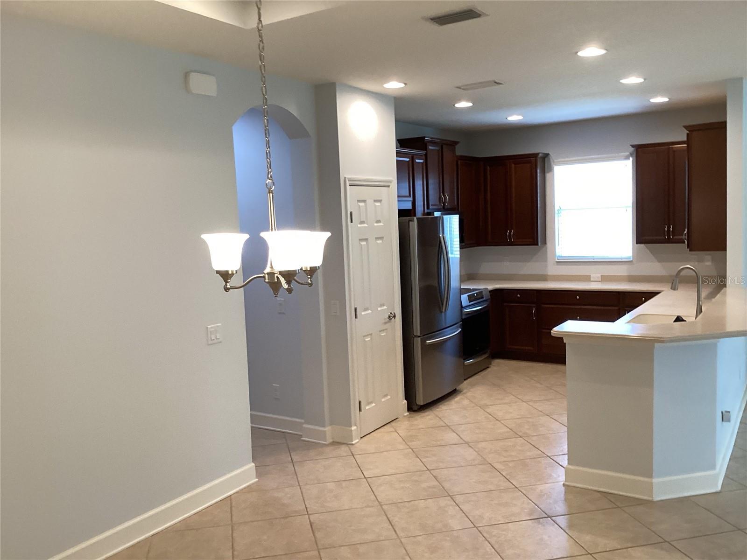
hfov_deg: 58.4
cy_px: 280
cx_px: 374
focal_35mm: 31
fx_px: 669
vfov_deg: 45.4
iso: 125
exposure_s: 1/60
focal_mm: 3.3
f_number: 2.4
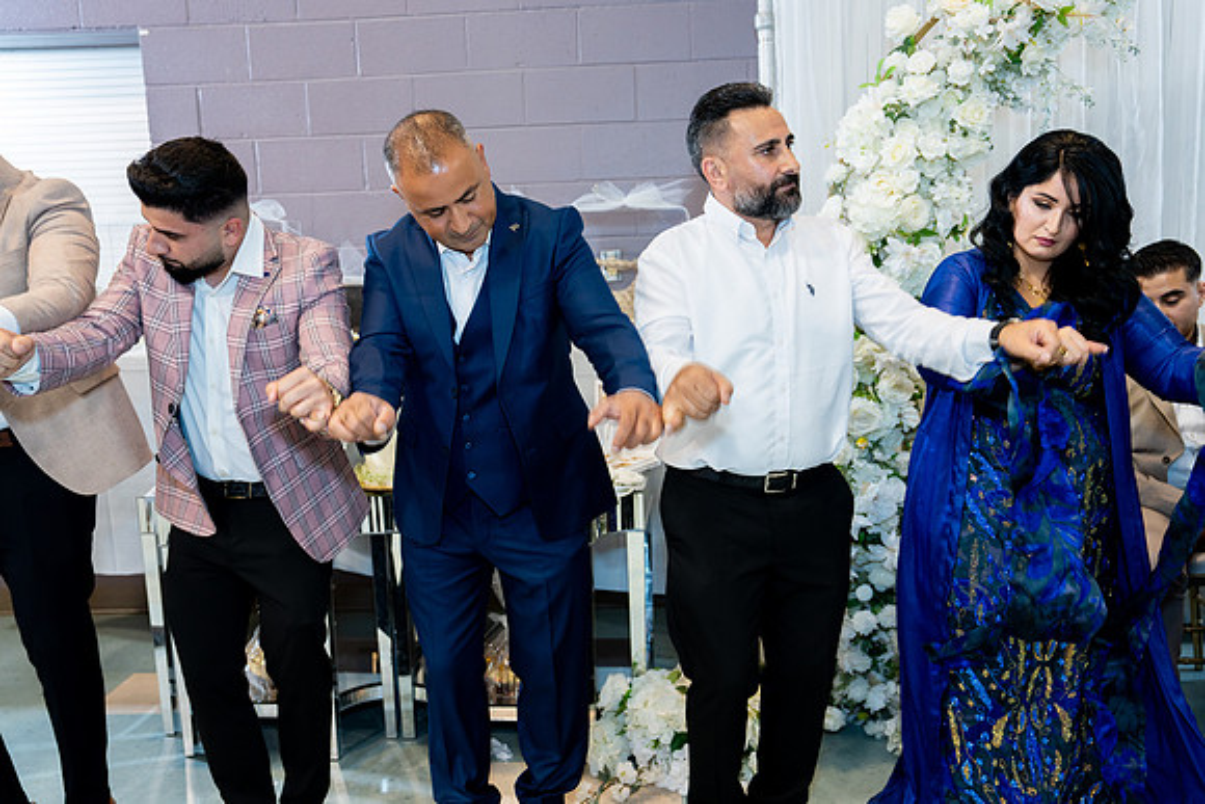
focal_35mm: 31
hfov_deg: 60.3
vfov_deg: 42.3
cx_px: 602
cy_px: 402
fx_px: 1038
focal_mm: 31
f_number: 2.8
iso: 800
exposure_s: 1/160
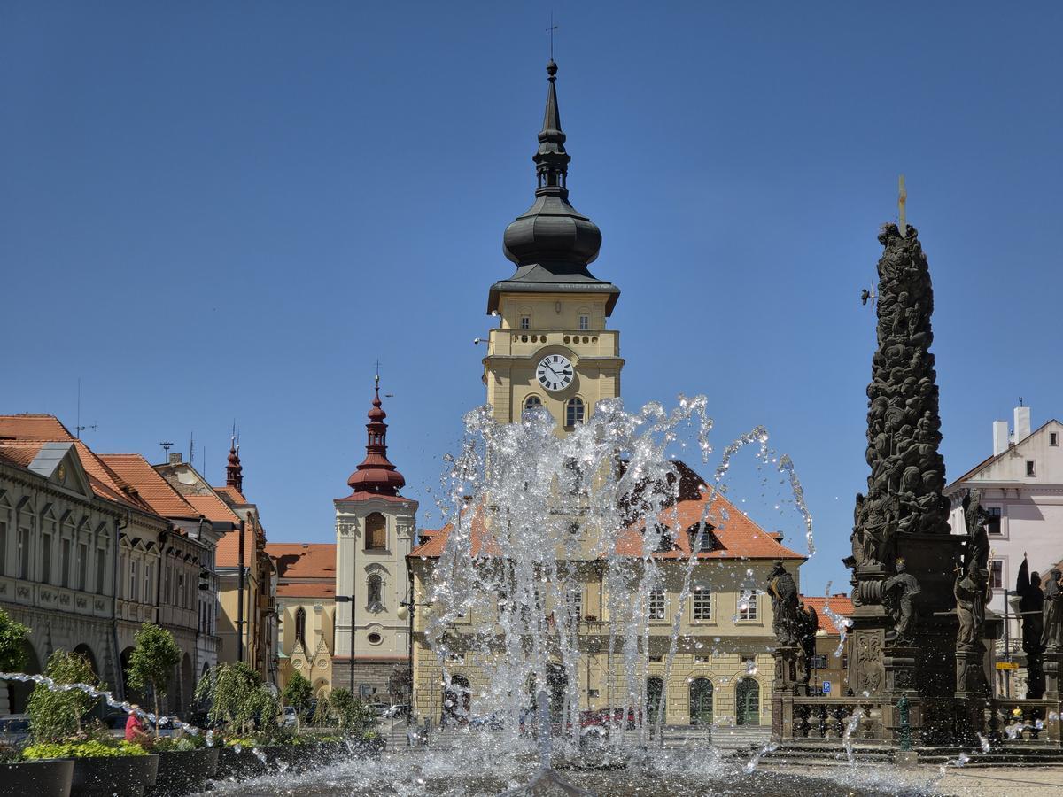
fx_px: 2119
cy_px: 398
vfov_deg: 21.3
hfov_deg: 28.2
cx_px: 532
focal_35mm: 69
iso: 25
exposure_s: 1/1606
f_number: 2.4
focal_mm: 7
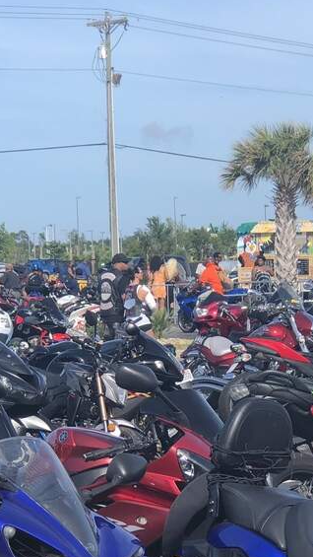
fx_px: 1947
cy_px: 423
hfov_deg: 9.2
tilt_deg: -5.3
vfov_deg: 16.2
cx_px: 210
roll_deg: +2.1
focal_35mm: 132
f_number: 2.8
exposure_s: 1/674
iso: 20
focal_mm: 6.6
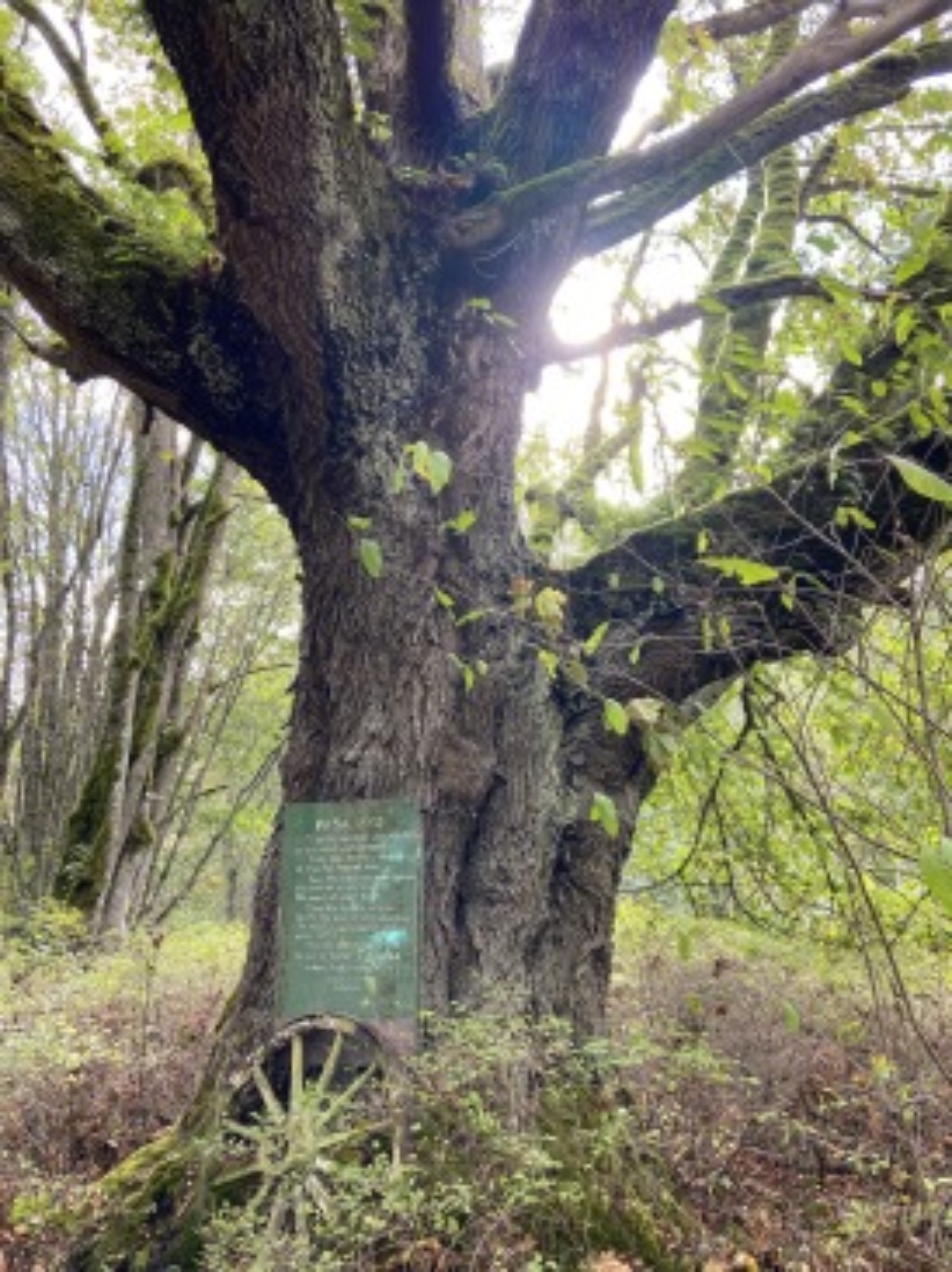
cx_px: 476
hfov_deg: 53.0
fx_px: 955
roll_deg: +2.9
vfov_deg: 67.3
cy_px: 636
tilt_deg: +13.4
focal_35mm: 26
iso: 64
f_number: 1.8
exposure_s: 1/121
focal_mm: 4.25
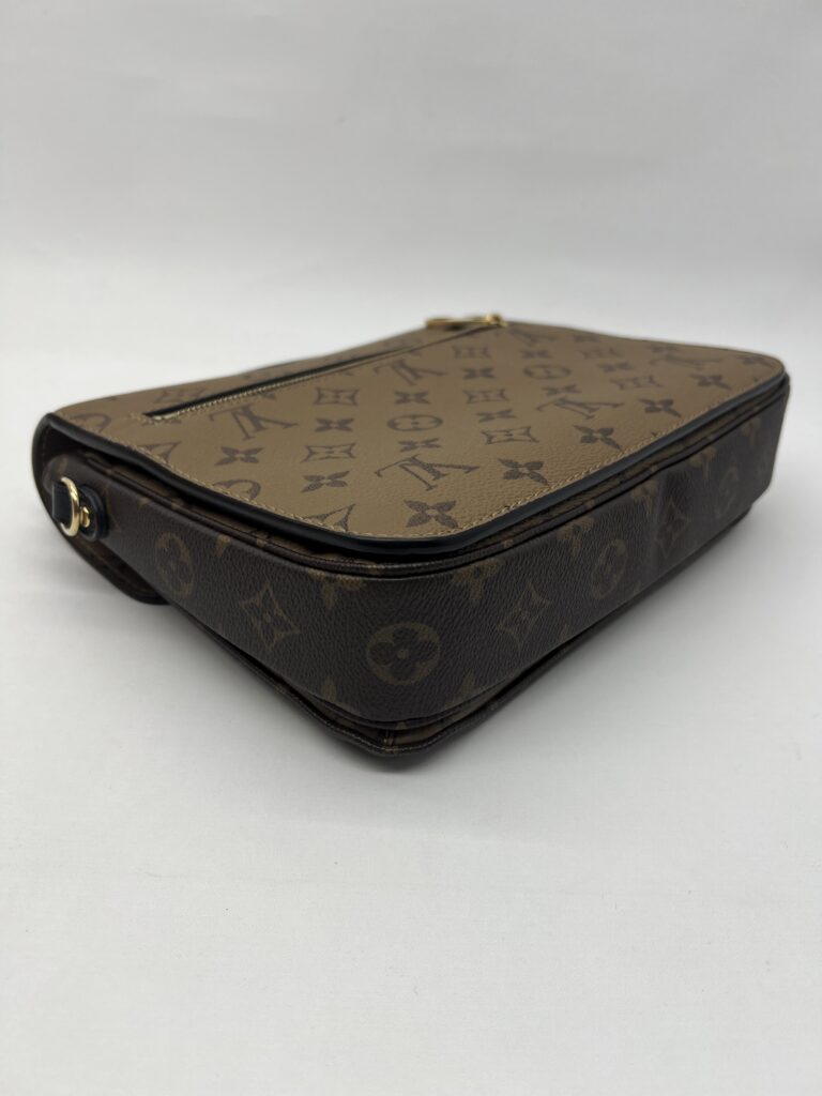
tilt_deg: -30.5
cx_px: 411
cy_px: 548
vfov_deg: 67.3
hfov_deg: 53.1
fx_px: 823
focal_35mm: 26
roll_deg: -4.9
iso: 40
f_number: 1.5
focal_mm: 5.7
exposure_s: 1/246
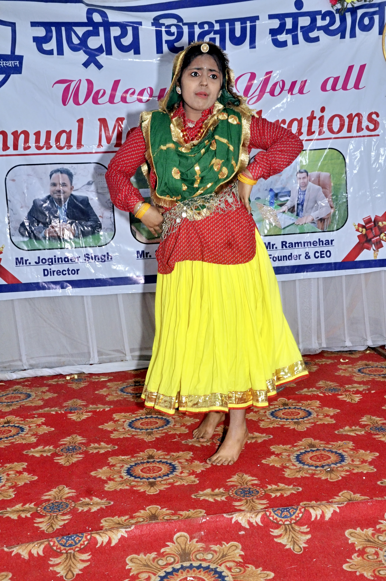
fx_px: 774
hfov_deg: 28.0
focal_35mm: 48
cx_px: 193
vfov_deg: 41.2
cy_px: 290
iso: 800
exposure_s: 1/125
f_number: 9
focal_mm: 32
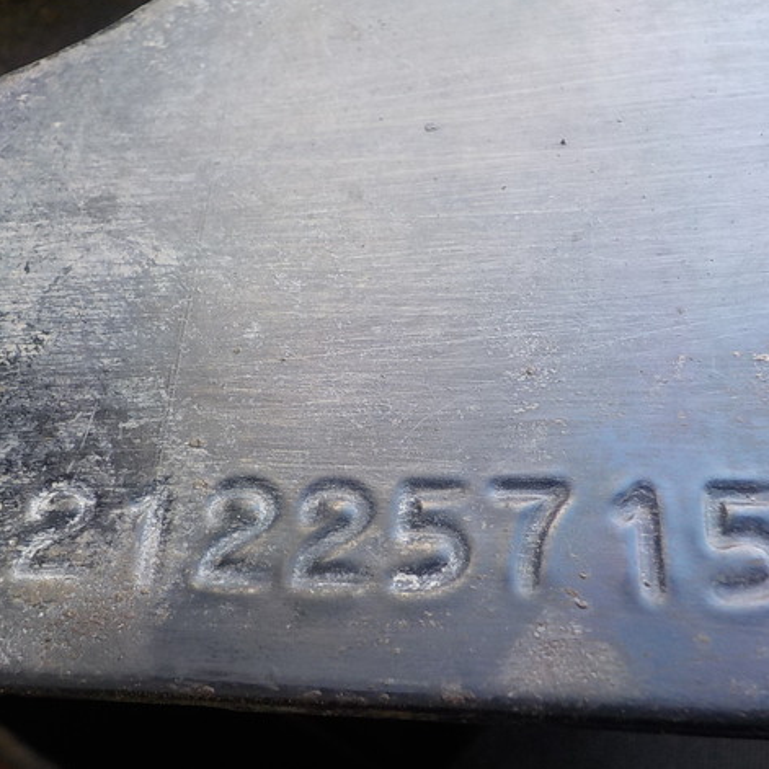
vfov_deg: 46.0
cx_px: 338
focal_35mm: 36
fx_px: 905
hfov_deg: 46.0
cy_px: 384
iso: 125
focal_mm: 4.1
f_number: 3.3
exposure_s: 1/40
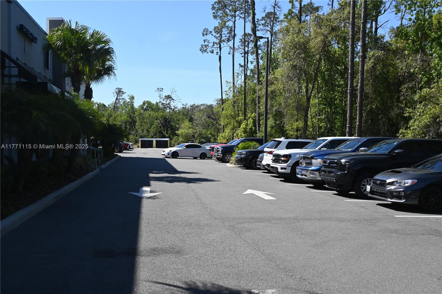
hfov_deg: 49.6
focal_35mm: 39
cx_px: 221
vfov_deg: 34.2
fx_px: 479
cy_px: 147
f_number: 7.1
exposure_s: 1/400
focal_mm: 26
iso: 100
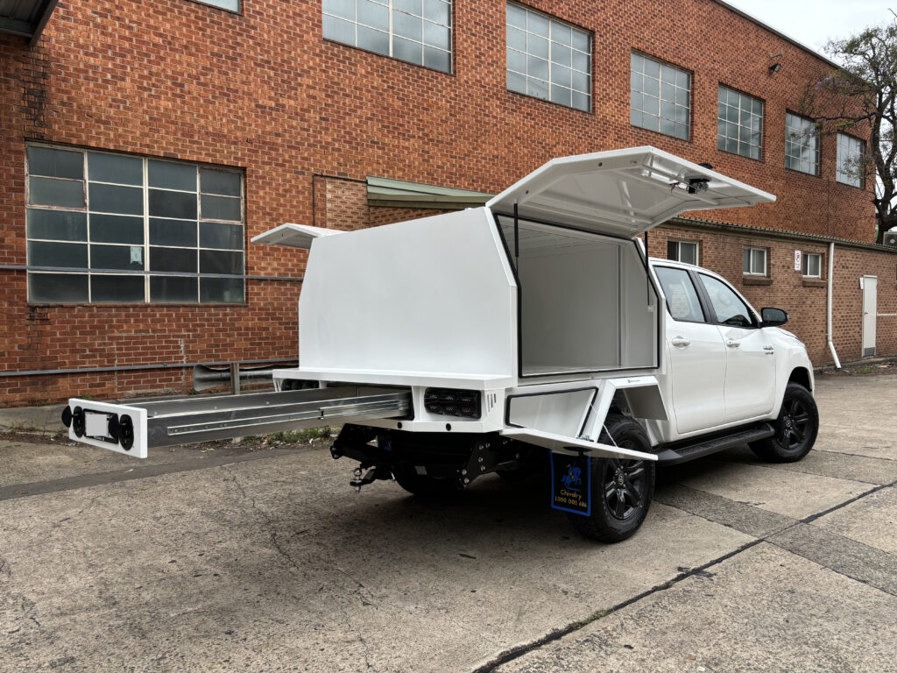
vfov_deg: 53.1
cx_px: 448
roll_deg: +2.2
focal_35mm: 26
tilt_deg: -2.6
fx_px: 674
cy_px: 336
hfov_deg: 67.3
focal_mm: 5.96
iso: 50
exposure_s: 1/597
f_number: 1.6
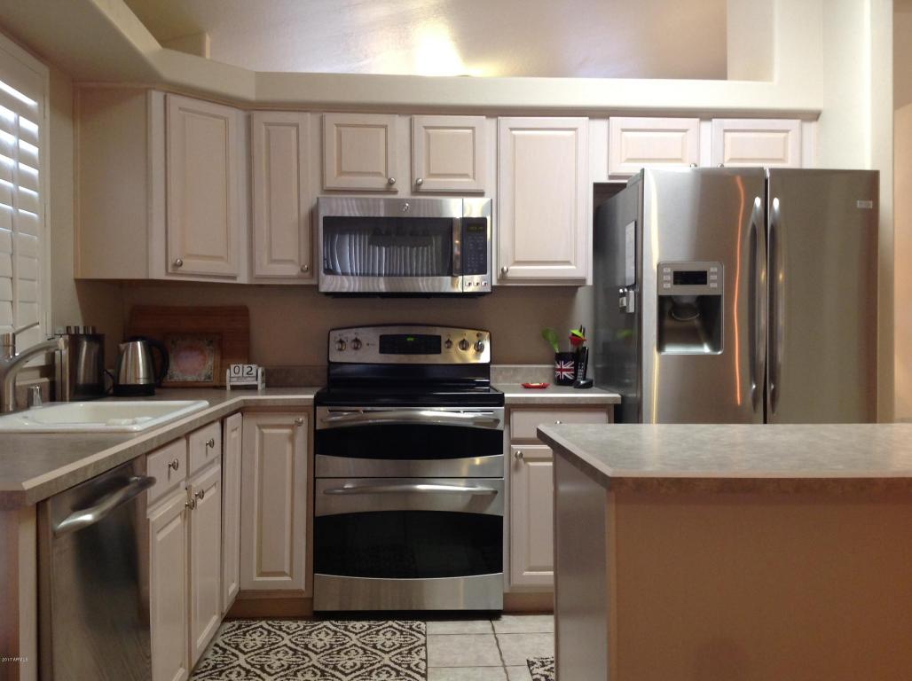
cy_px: 340
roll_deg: -0.1
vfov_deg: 40.6
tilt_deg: -0.9
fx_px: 921
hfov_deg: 52.7
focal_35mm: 35
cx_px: 456
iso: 100
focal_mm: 4.28
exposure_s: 1/15
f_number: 2.4
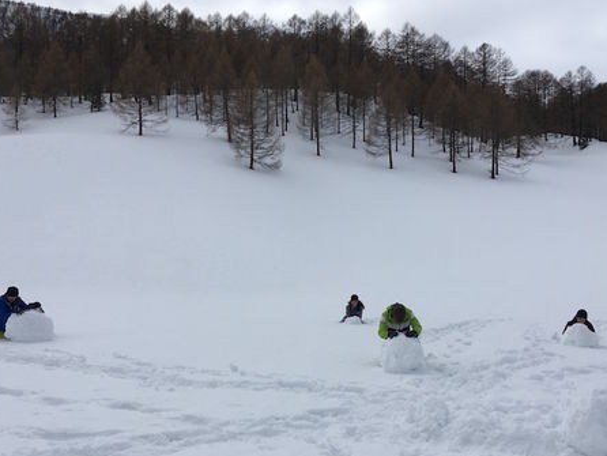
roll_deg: +0.0
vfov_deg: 36.7
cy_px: 282
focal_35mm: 39
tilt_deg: +1.5
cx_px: 290
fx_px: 684
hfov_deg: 47.8
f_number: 2.2
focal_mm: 4.15
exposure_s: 1/4525
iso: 25
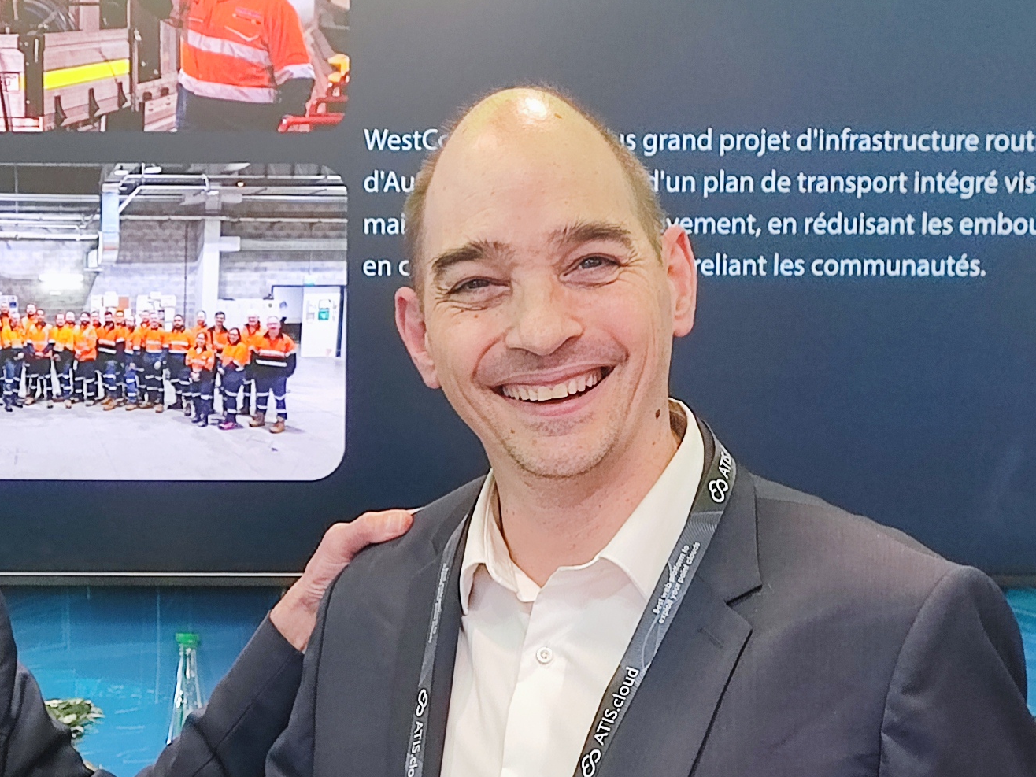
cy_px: 705
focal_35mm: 76
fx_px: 2275
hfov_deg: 25.3
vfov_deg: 19.0
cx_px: 237
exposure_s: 1/100
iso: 416
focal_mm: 5.96
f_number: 1.75
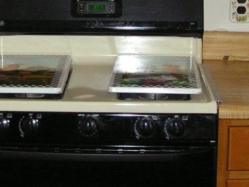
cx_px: 90
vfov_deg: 13.1
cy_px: 37
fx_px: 805
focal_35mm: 112
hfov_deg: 17.6
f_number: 2.8
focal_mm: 6.3
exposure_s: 1/40
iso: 200
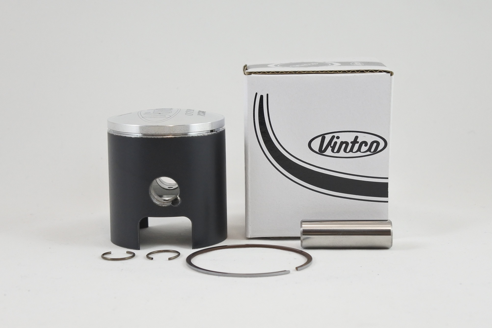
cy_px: 164
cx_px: 246
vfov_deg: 22.6
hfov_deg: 33.4
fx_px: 820
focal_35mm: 60
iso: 500
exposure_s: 1/125
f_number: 4.8
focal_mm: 22.3
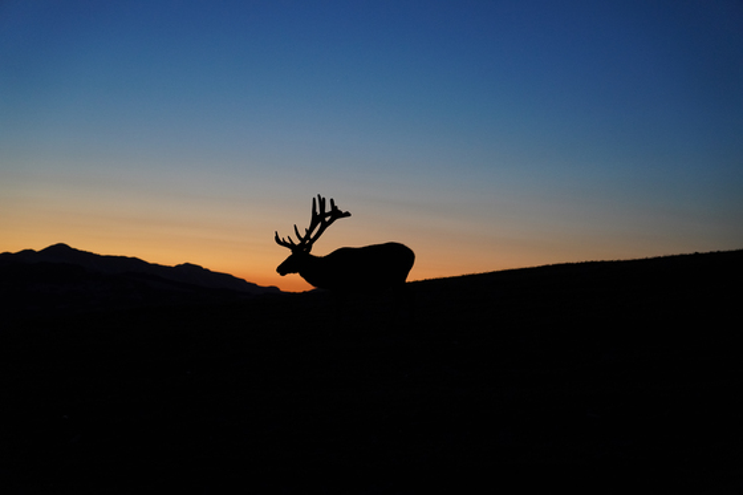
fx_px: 1774
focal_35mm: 86
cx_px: 372
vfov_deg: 15.9
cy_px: 248
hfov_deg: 23.7
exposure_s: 1/160
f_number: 4
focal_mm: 86
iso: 2000
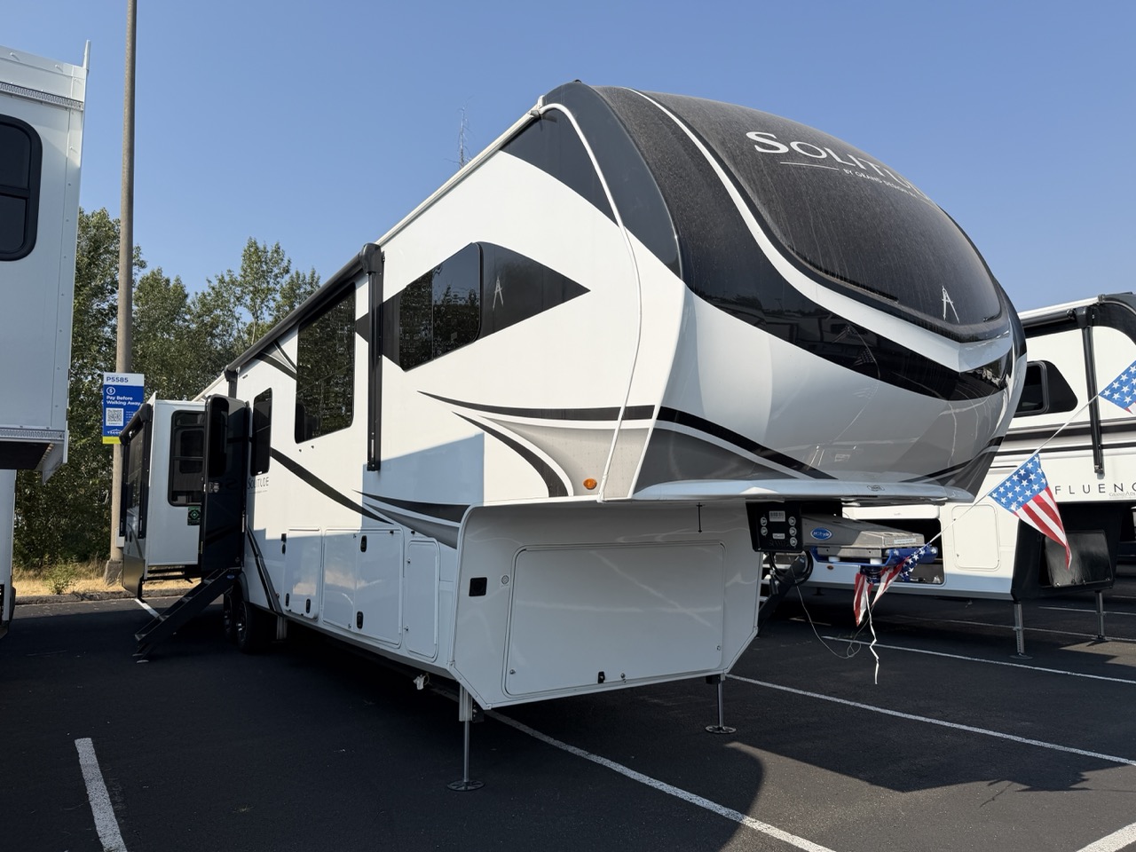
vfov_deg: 56.8
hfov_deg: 71.6
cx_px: 568
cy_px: 426
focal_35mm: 24
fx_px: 788
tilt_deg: +8.4
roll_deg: +4.0
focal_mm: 6.76
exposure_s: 1/5319
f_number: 1.78
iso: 80
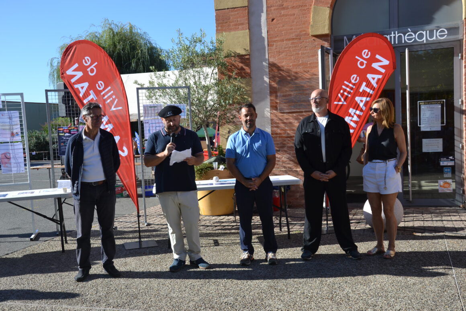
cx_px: 233
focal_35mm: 39
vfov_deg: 34.2
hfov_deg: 49.6
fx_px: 505
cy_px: 156
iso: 100
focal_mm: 26
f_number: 6.3
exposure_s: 1/160
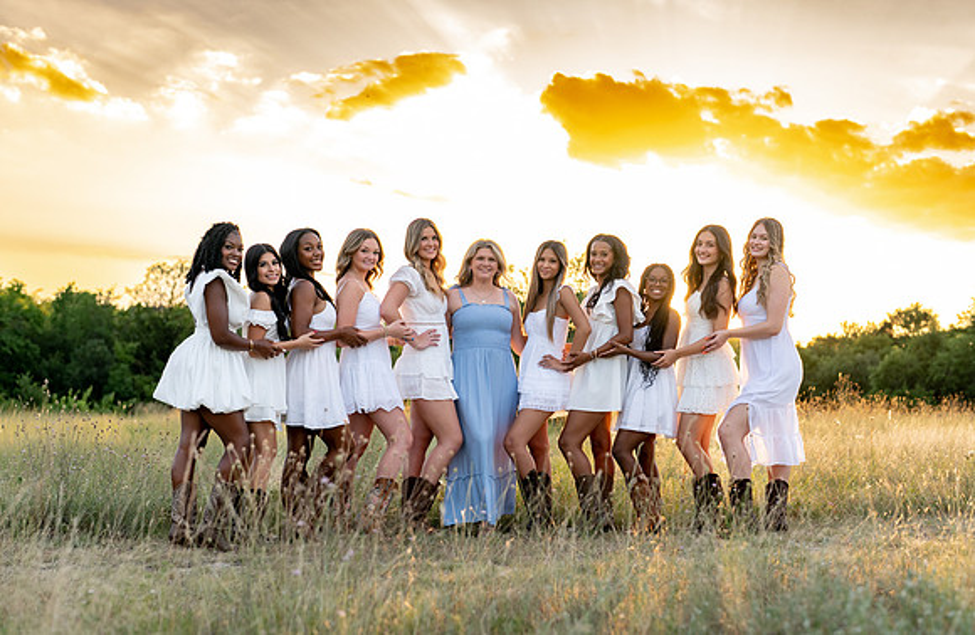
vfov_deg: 24.5
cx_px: 471
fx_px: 1465
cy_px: 333
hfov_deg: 36.8
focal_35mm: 54
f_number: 2.5
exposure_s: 1/320
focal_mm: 50
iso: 100
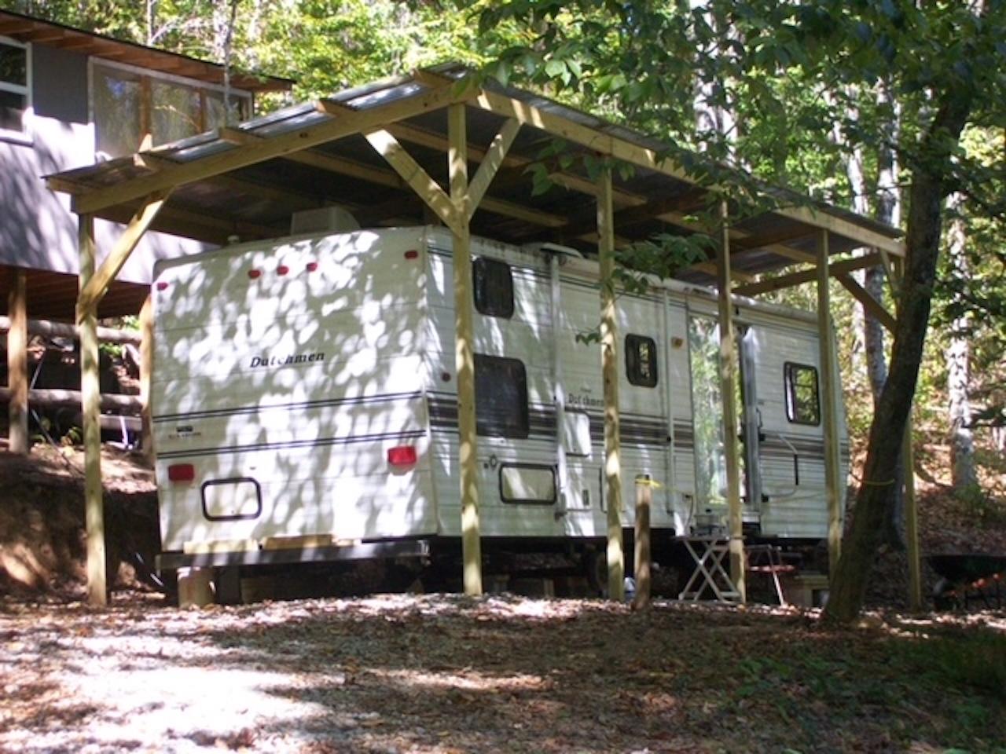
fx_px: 2383
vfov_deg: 18.0
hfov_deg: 23.8
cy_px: 377
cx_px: 503
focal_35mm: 82
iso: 136
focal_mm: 14.7
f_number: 4.3
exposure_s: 1/125
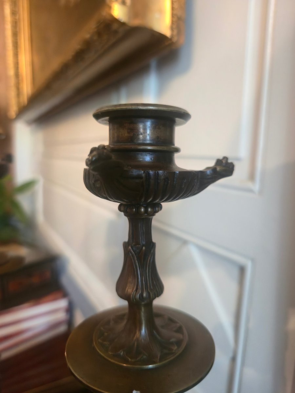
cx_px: 148
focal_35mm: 23
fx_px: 261
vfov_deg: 73.9
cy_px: 196
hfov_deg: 58.9
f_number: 1.8
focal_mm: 5.4
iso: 640
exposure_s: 1/25
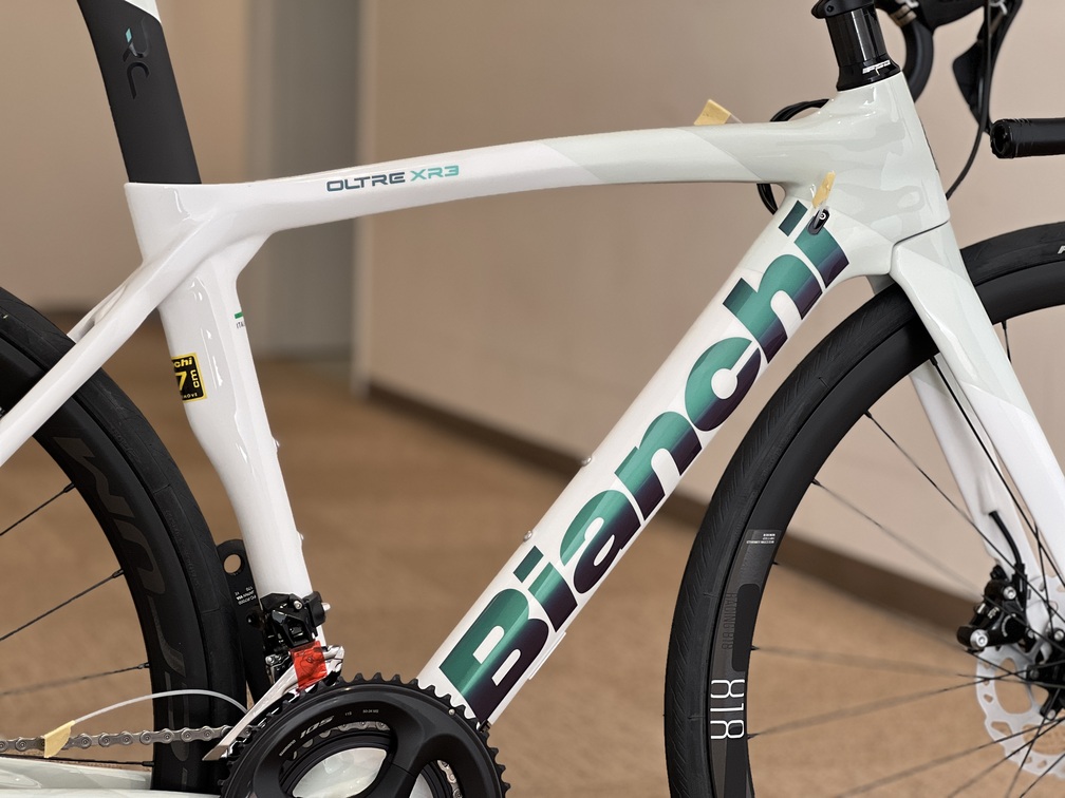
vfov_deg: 19.1
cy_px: 399
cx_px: 532
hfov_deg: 25.3
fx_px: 2369
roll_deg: -0.9
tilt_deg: -5.8
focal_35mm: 77
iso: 125
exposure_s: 1/121
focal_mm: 9
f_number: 2.8
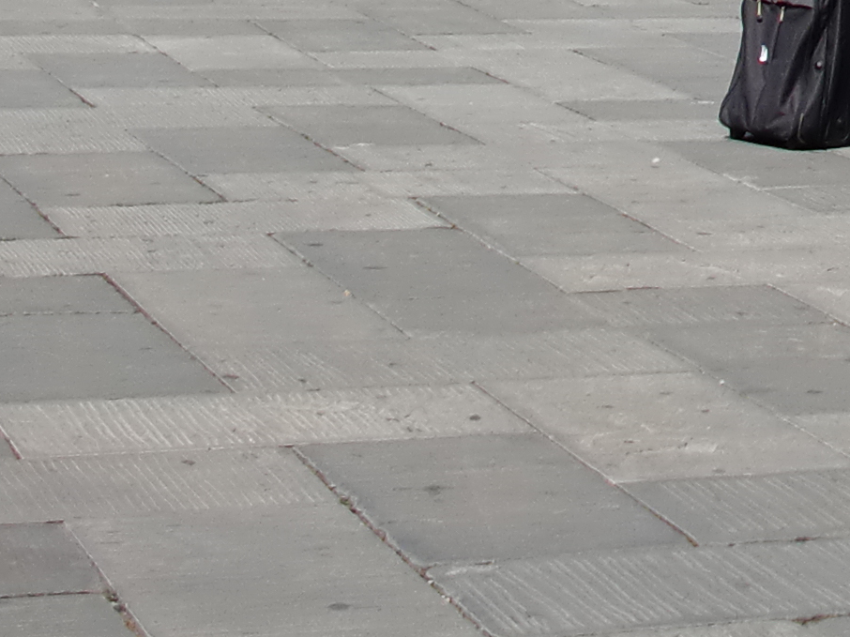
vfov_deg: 8.8
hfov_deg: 11.7
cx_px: 1382
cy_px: -668
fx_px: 3903
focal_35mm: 159
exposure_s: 1/160
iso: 64
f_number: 7.9
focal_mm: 6.3
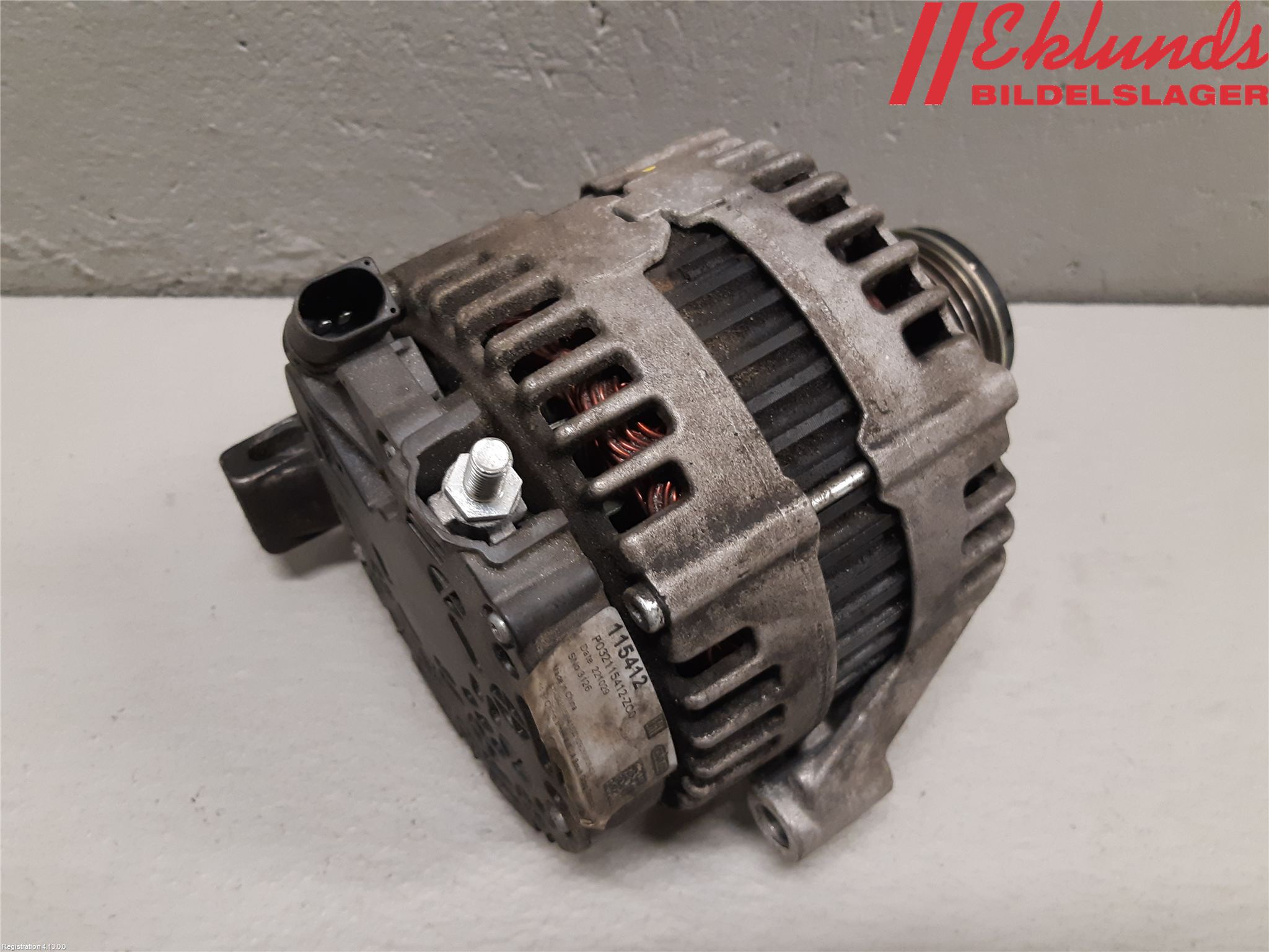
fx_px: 953
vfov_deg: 53.1
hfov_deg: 67.3
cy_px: 476
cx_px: 634
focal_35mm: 26
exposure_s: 1/50
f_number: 1.7
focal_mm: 3.93
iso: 160
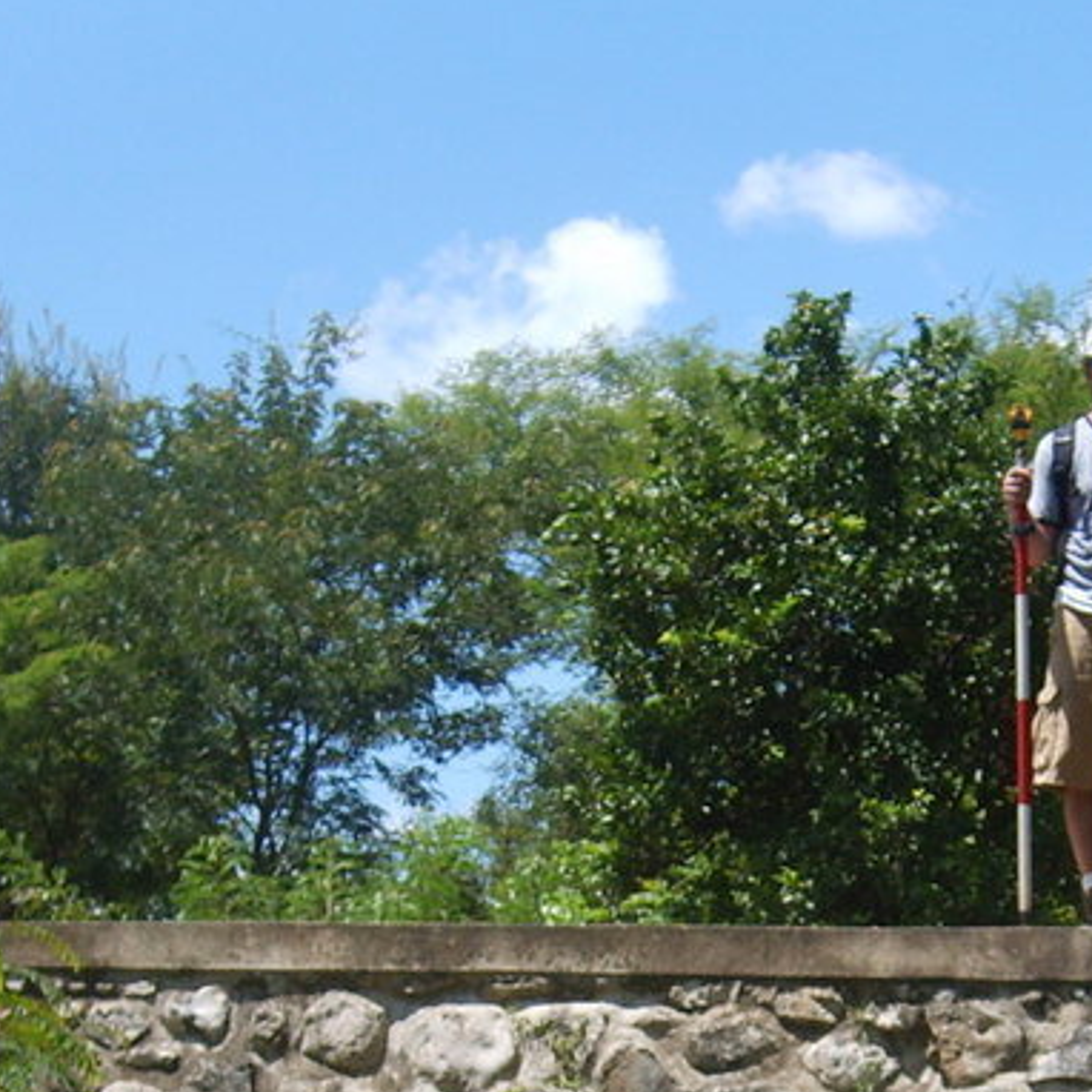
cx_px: 809
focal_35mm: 83
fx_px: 2962
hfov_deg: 20.7
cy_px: 1018
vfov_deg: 20.4
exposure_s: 1/1000
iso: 50
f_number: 2.8
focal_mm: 5.8
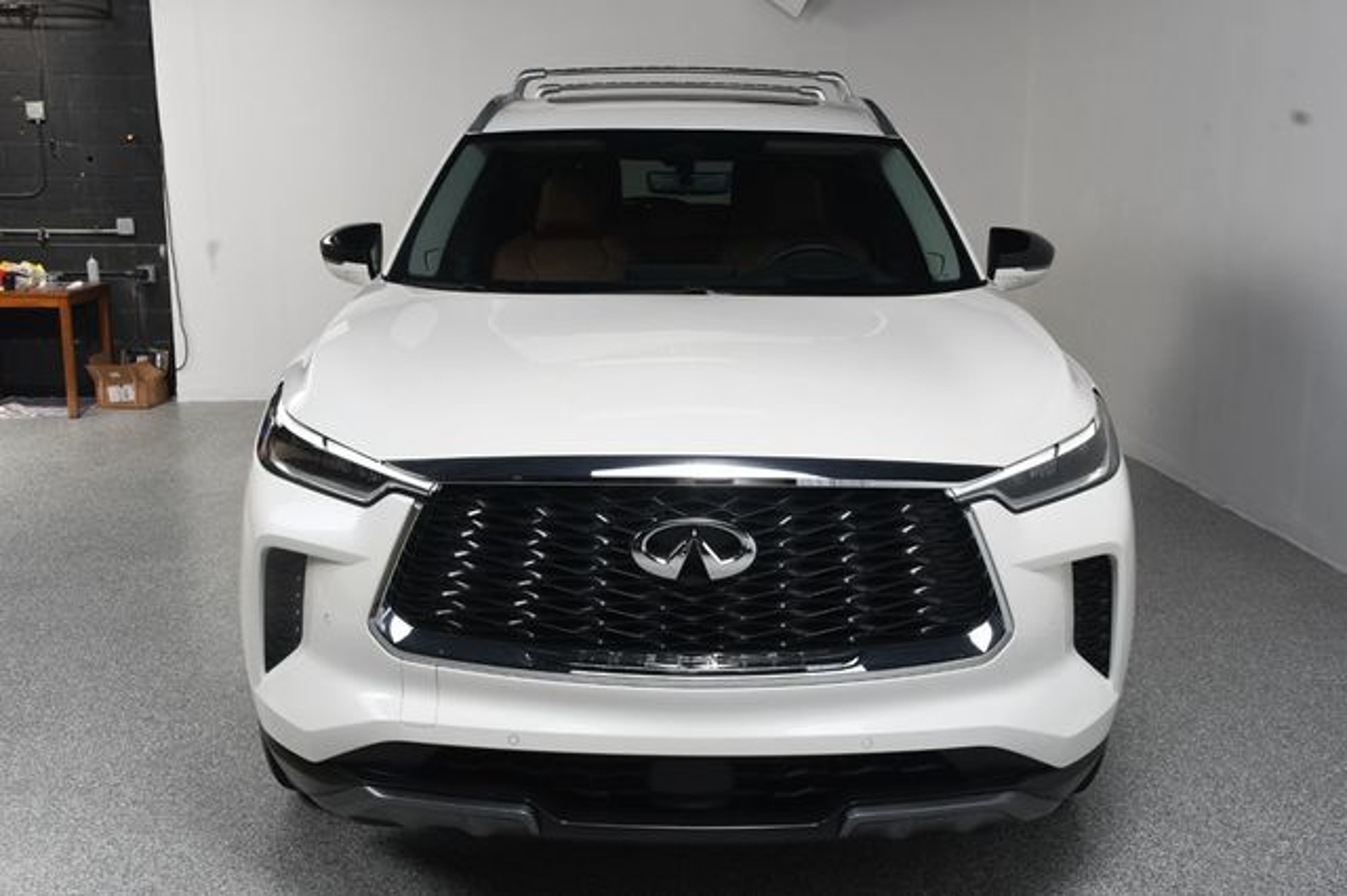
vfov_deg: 34.2
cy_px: 448
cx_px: 674
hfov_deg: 49.6
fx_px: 1458
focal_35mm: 39
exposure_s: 1/160
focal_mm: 26
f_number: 11
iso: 100
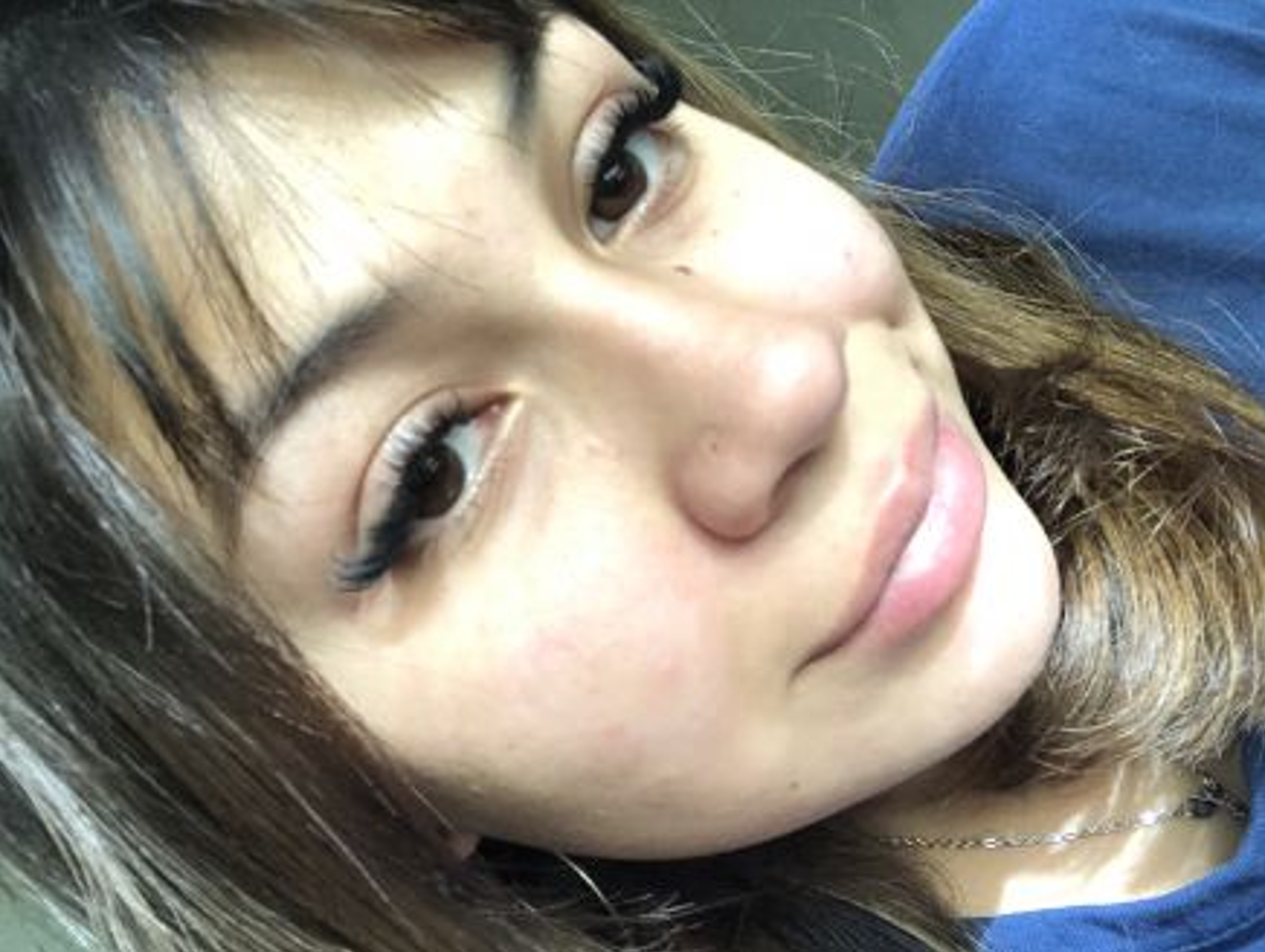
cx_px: 650
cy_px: 488
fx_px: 1207
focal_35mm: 33
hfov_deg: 55.3
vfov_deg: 43.0
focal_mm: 2.87
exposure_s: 1/40
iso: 250
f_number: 2.2
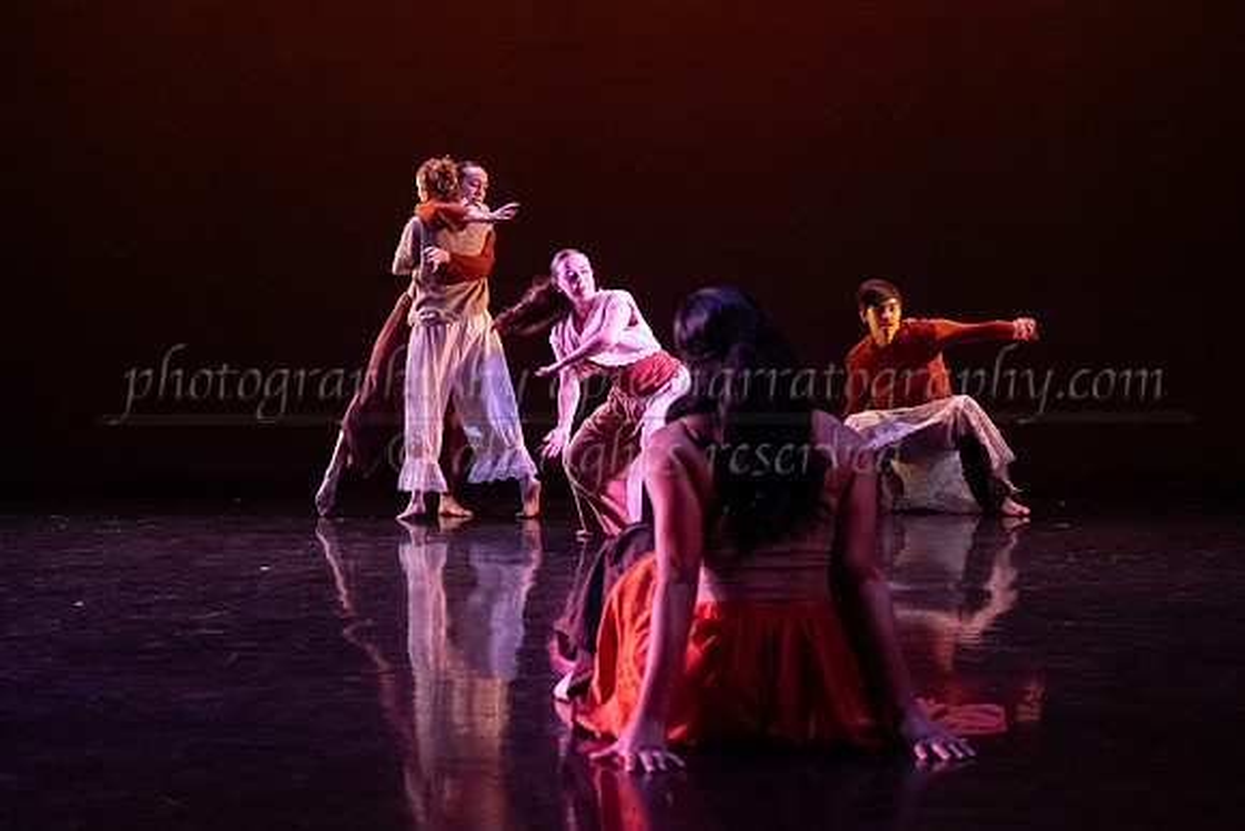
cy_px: 283
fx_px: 2463
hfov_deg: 28.2
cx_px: 424
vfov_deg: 19.1
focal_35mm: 71
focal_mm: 54
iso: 4000
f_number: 4
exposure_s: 1/400
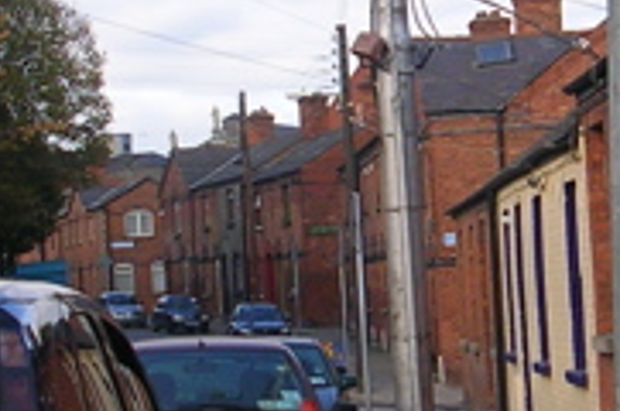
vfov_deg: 9.8
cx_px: 510
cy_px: 233
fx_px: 2407
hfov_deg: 14.6
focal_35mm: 140
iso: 50
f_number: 2.8
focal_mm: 5.8
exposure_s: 1/286
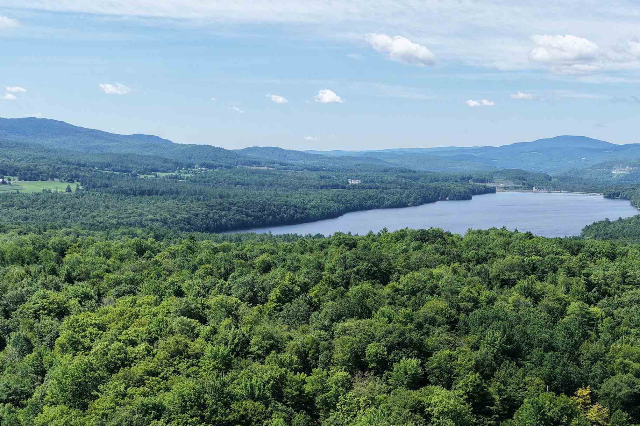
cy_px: 319
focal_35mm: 47
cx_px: 409
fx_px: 835
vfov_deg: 28.2
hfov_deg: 41.5
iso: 240
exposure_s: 1/1600
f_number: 2.8
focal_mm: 14.45
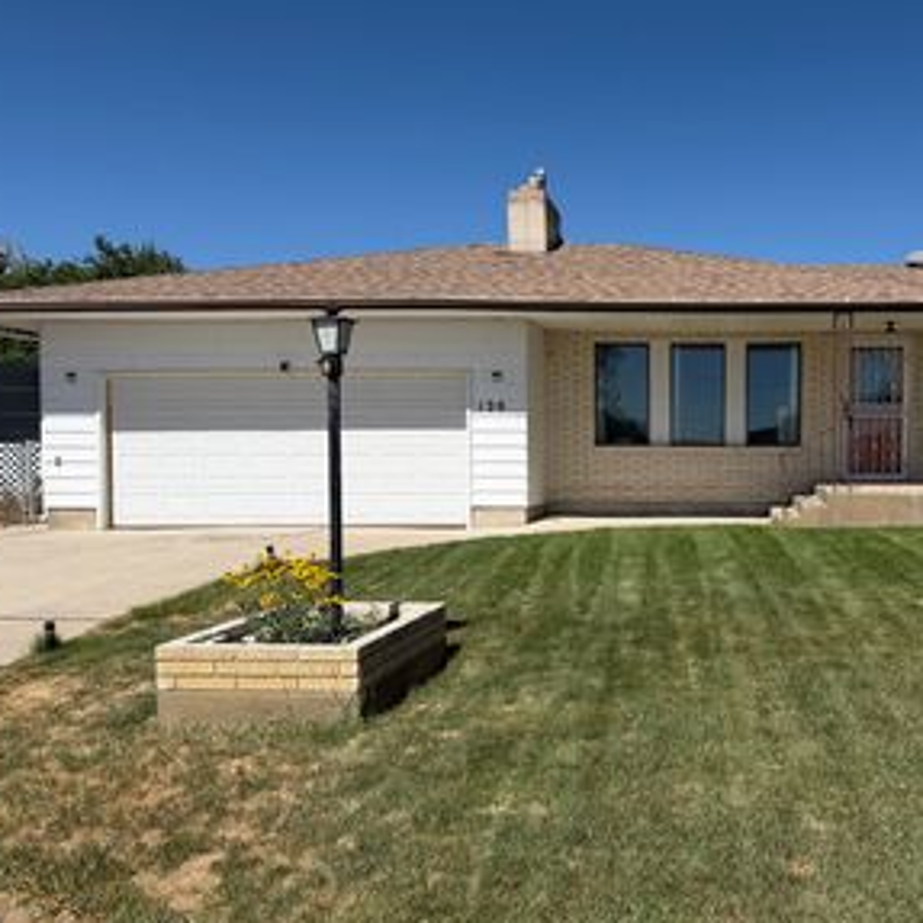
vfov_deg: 44.8
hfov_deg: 43.3
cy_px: 519
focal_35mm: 37
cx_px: 704
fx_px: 1116
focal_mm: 6.76
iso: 80
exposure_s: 1/6711
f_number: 1.78
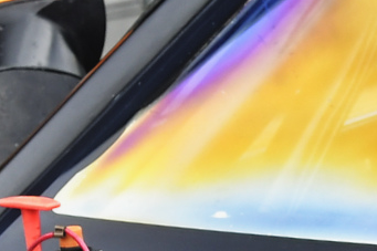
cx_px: 883
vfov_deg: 2.2
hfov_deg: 3.3
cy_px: 643
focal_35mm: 616
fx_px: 6447
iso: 220
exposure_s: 1/50
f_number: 6.3
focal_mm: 70
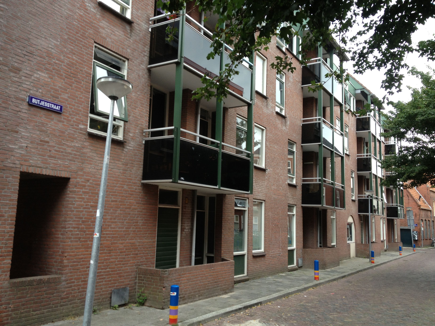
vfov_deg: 40.7
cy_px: 163
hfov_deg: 52.6
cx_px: 218
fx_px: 440
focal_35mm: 35
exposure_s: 1/60
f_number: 2.4
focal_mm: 4.3
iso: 64
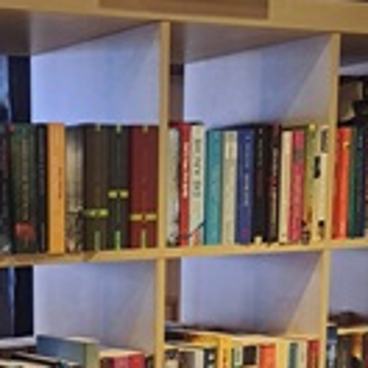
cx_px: -31
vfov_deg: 19.1
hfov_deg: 19.4
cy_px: 431
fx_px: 1034
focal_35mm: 86
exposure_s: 1/25
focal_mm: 5.23
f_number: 1.8
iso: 320
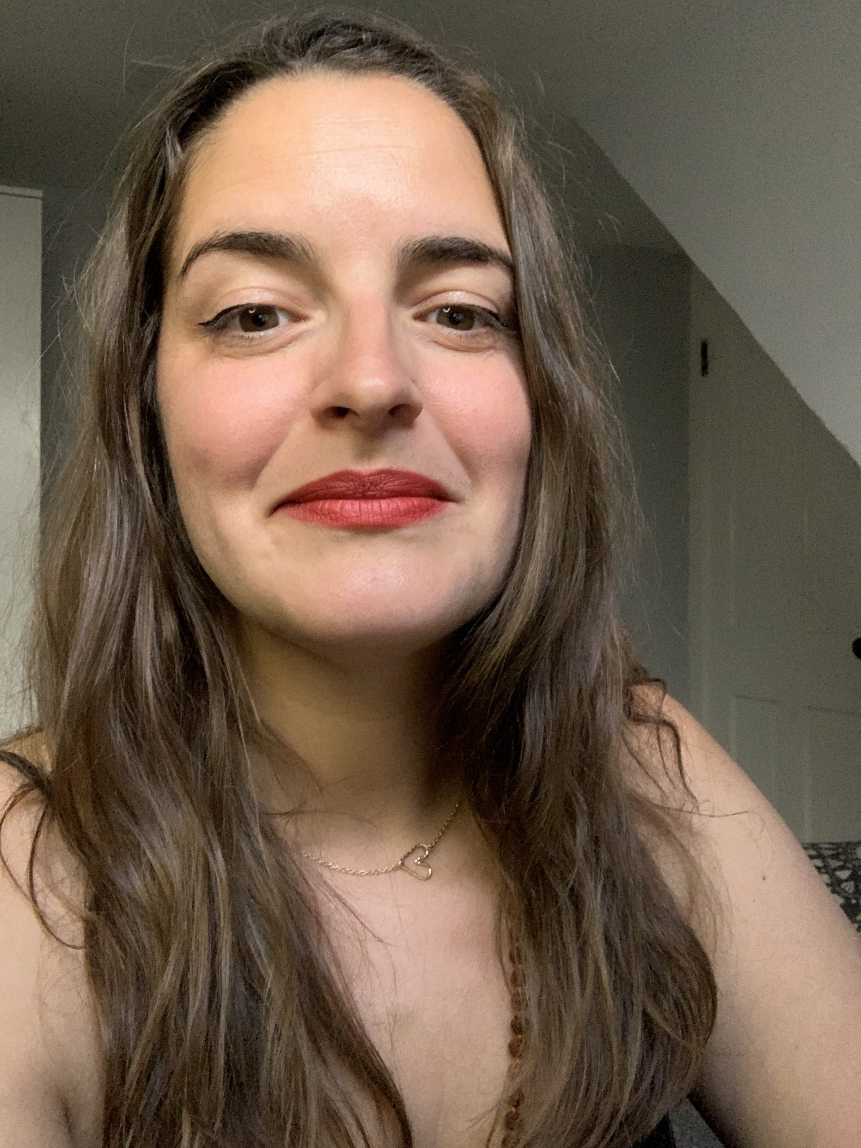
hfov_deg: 44.2
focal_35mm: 32
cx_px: 430
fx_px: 1061
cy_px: 574
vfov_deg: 56.8
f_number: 2.2
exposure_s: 1/35
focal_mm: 2.87
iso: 320
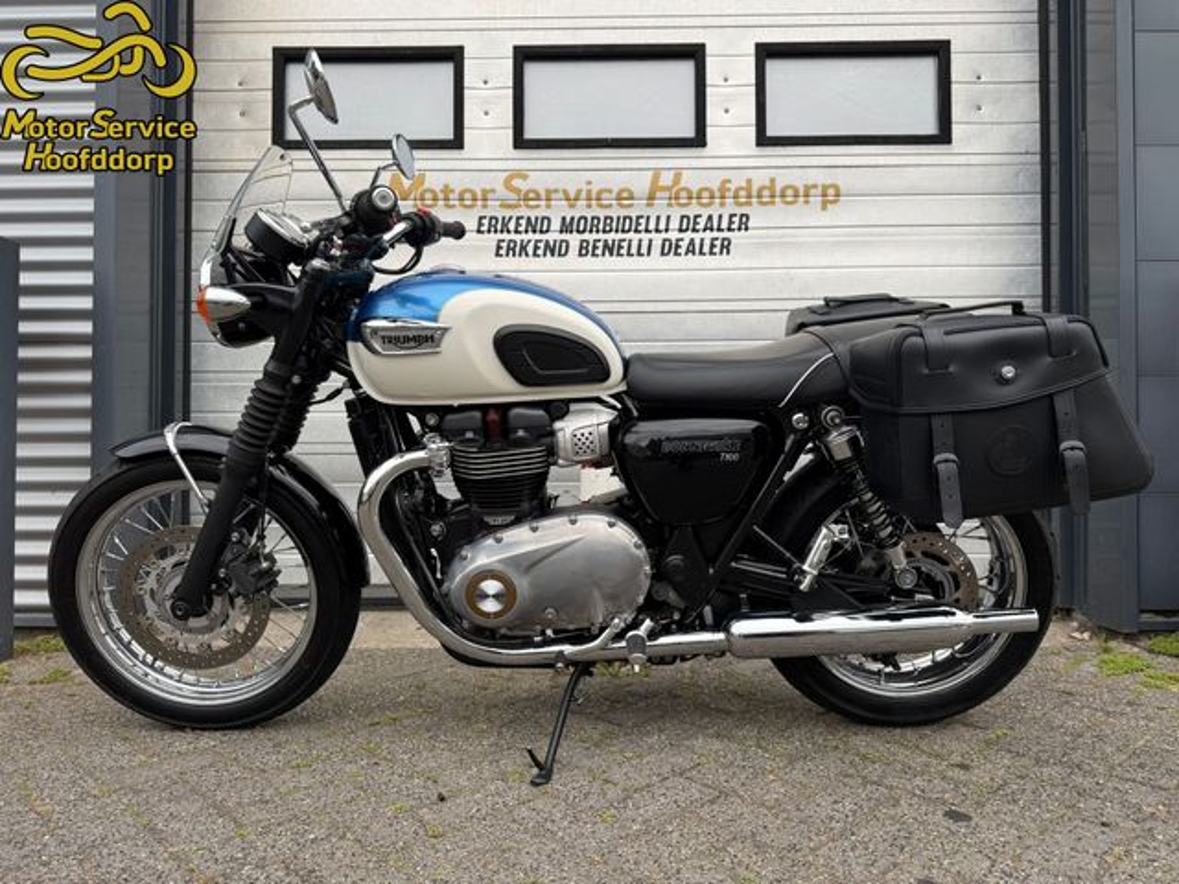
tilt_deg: +1.4
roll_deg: -0.4
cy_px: 442
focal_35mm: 24
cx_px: 590
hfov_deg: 71.6
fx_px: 817
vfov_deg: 56.8
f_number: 1.78
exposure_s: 1/632
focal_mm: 6.76
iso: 80
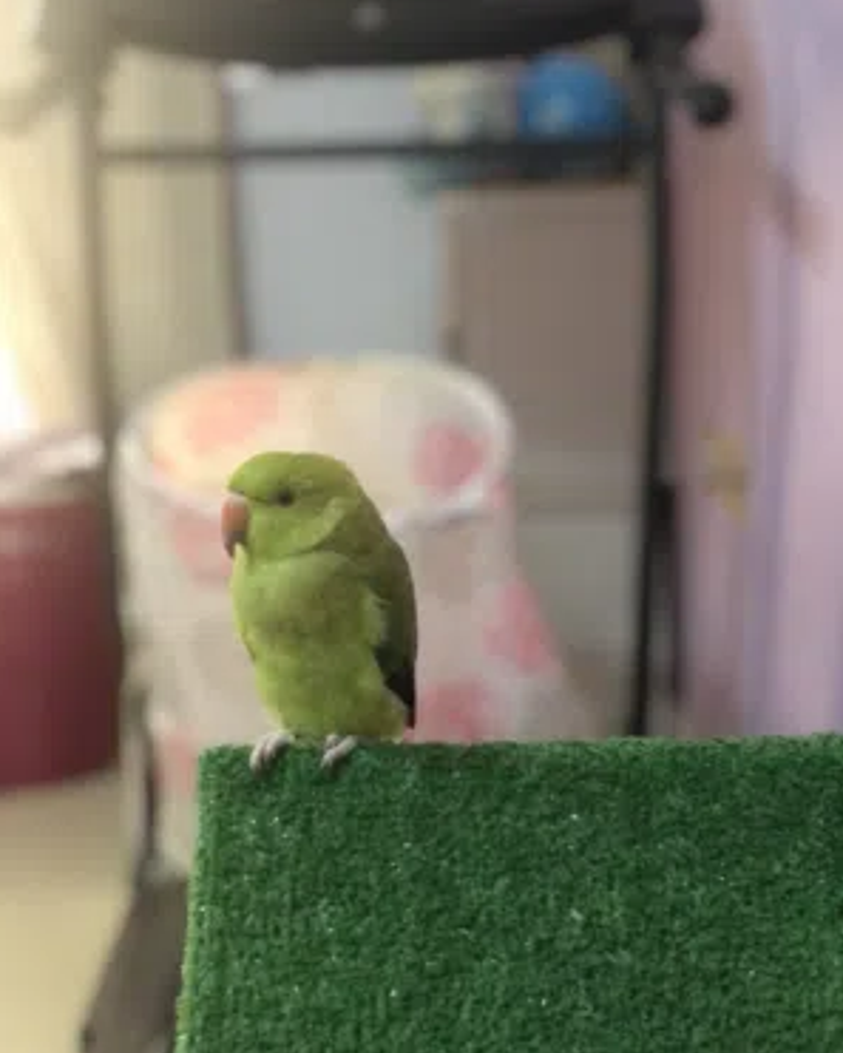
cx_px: 420
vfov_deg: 31.4
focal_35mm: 60
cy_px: 531
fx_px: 1870
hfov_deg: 25.4
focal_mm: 6.6
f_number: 2.8
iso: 1000
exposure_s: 1/33
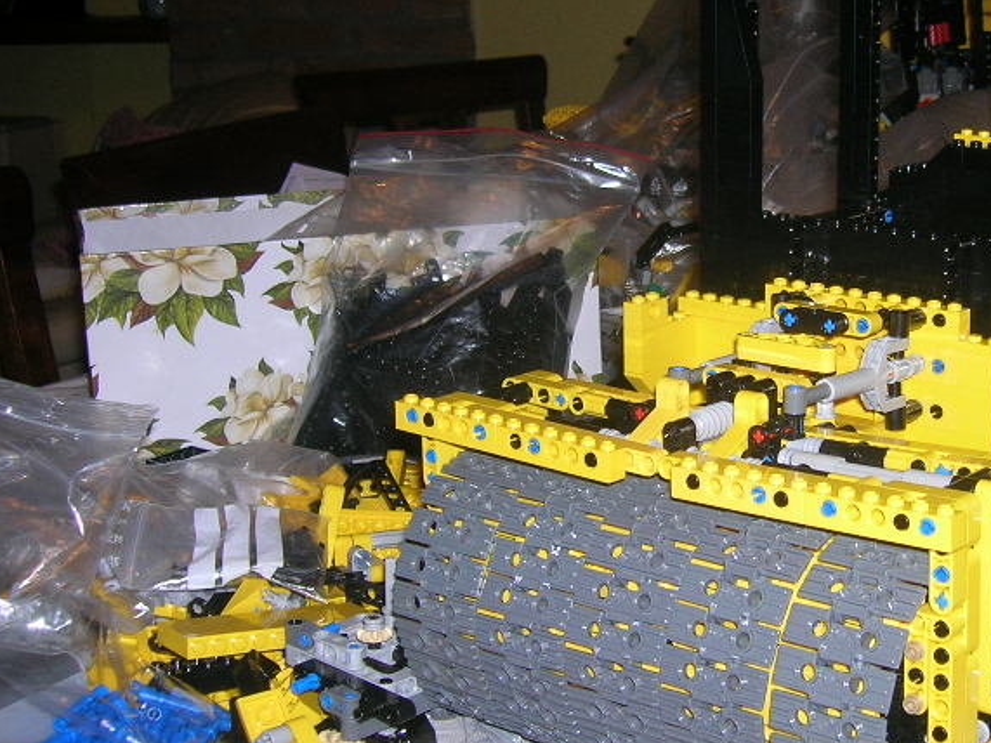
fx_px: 1746
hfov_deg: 31.2
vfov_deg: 24.0
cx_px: 720
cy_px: 316
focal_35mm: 61
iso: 50
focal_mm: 5.7
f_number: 2.9
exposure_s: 1/60.1
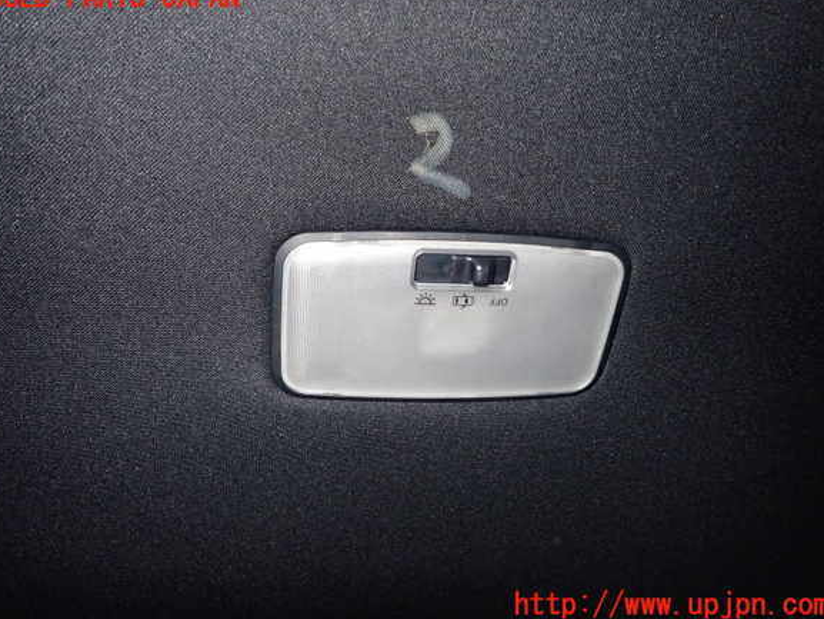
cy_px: 302
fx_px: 619
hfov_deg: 67.3
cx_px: 408
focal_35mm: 26
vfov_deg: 53.1
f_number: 5.6
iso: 500
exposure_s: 1/30
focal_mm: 4.5
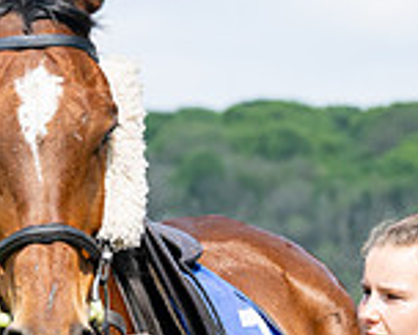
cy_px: 404
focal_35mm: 563
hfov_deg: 3.4
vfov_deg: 2.8
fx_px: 6974
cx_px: 197
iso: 400
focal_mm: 135
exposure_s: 1/800
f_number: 8
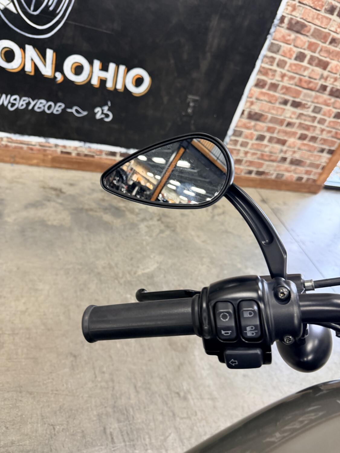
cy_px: 226
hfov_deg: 56.8
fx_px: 314
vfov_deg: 71.6
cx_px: 170
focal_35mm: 24
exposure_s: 1/60
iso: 200
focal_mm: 6.76
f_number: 1.78
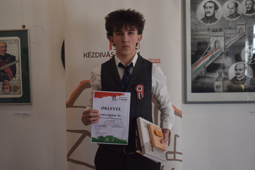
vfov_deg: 28.1
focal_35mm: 48
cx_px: 128
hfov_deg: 41.1
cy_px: 85
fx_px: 340
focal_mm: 32
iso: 400
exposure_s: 1/90
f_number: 4.8
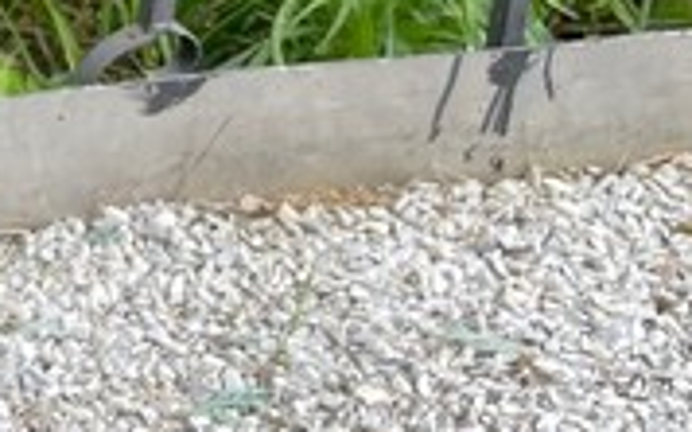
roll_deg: +3.1
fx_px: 2337
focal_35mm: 124
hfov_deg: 14.3
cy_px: -144
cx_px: -665
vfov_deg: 10.3
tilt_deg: -24.0
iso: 32
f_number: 1.6
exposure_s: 1/330
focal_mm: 4.2
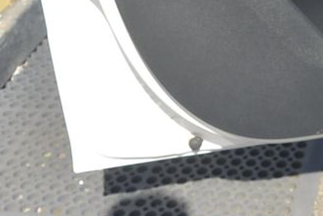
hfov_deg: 21.2
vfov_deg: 14.3
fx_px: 817
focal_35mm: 91
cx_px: 355
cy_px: -85
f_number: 4.5
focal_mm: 11
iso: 160
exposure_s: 1/640
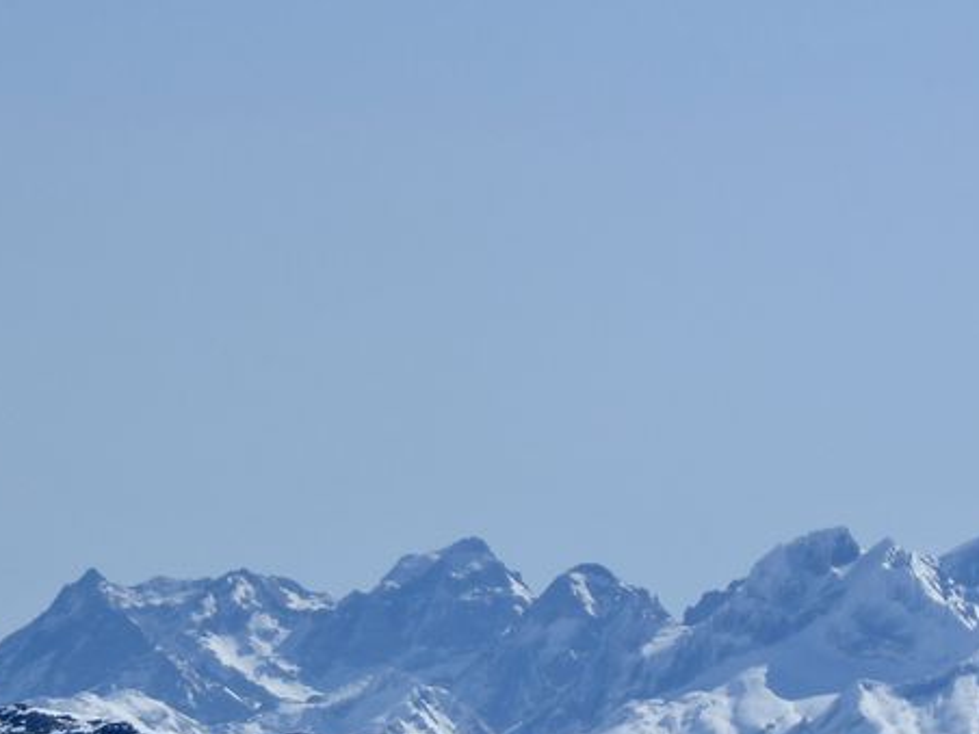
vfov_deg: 2.4
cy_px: 618
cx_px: 700
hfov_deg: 3.2
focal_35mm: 623
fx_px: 17620
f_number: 5.7
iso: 80
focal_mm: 50.5
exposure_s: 1/1300
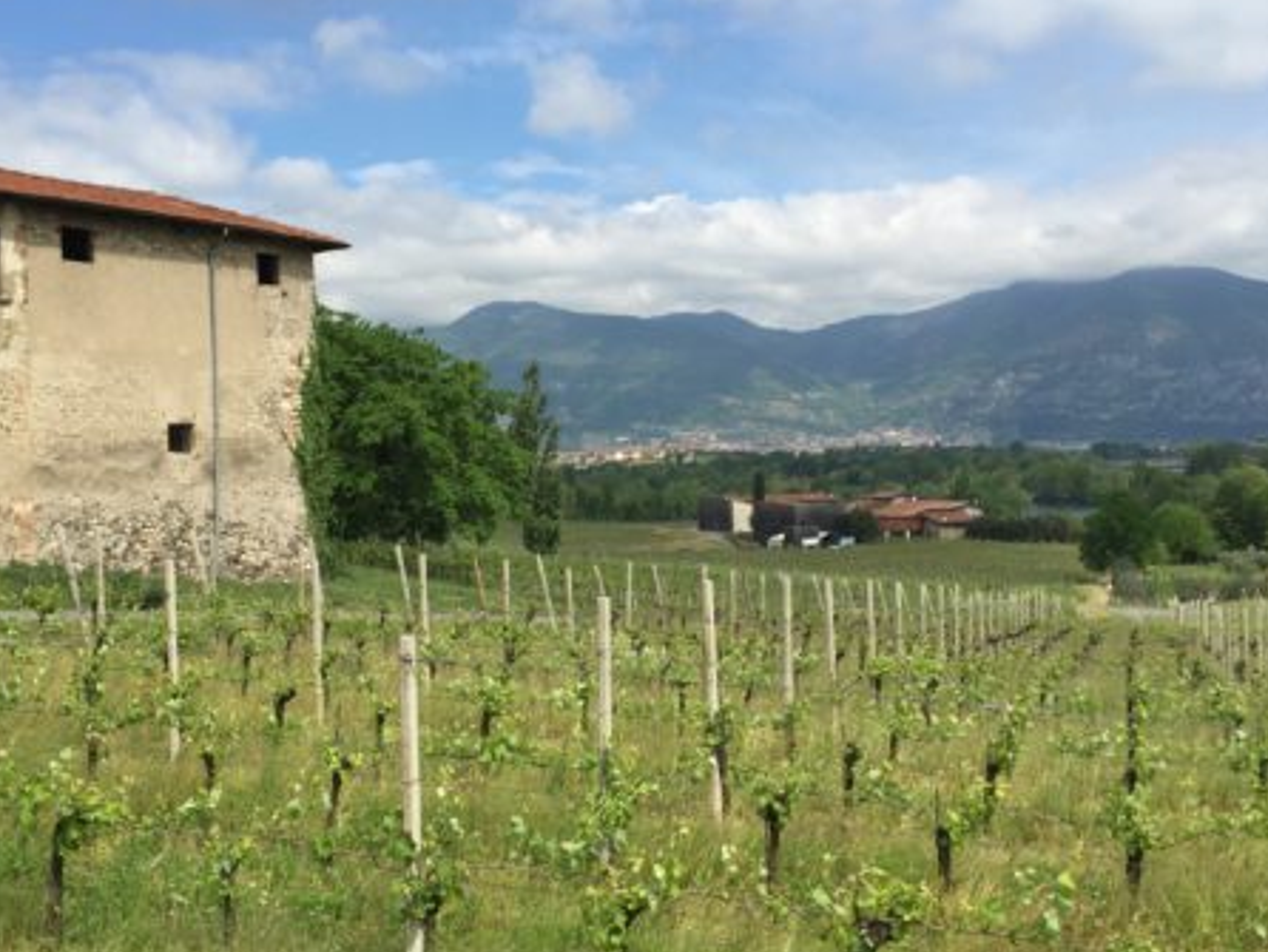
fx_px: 1393
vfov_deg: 37.8
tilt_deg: +0.3
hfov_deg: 48.9
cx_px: 573
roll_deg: +1.8
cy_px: 462
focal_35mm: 38
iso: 32
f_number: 2.2
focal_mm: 4.15
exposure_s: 1/2198
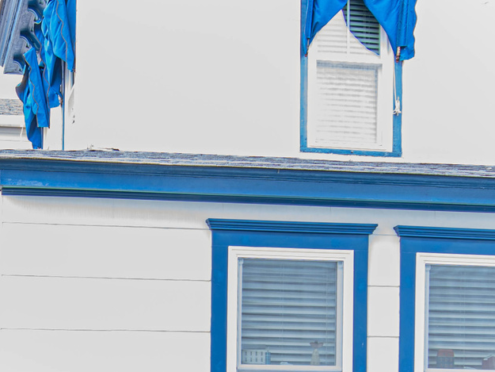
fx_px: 1001
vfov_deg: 19.5
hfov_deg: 26.4
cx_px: 4
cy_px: 468
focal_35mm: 70
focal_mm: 14
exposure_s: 1.6
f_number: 9
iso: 64
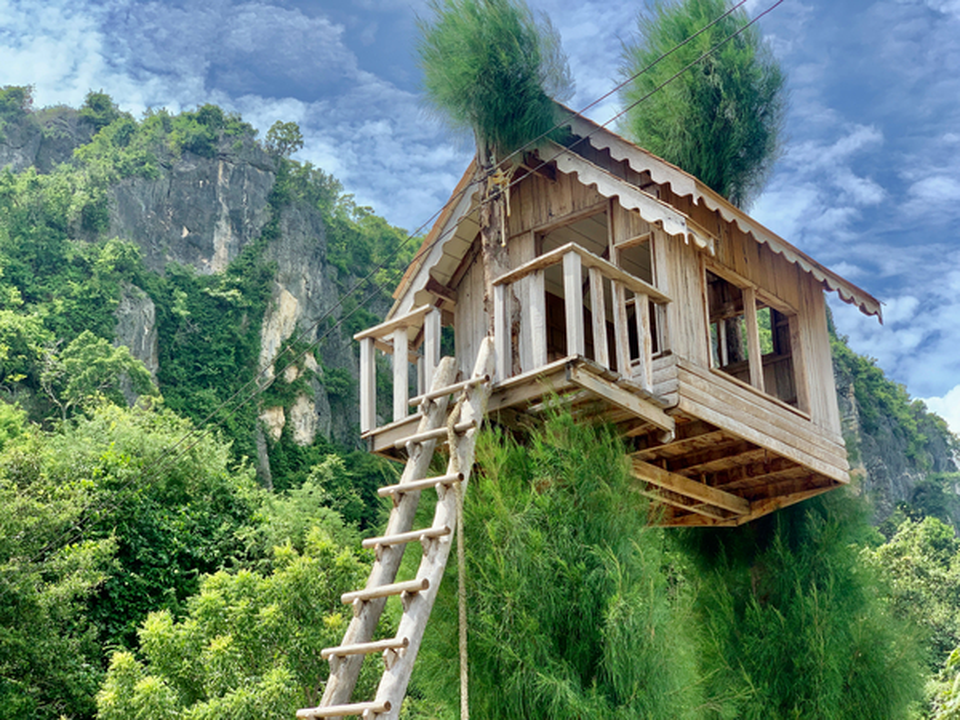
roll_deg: +2.3
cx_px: 480
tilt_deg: +23.7
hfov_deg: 36.8
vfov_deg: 28.0
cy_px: 360
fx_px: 1442
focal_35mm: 52
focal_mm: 6
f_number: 2.4
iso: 16
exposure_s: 1/773
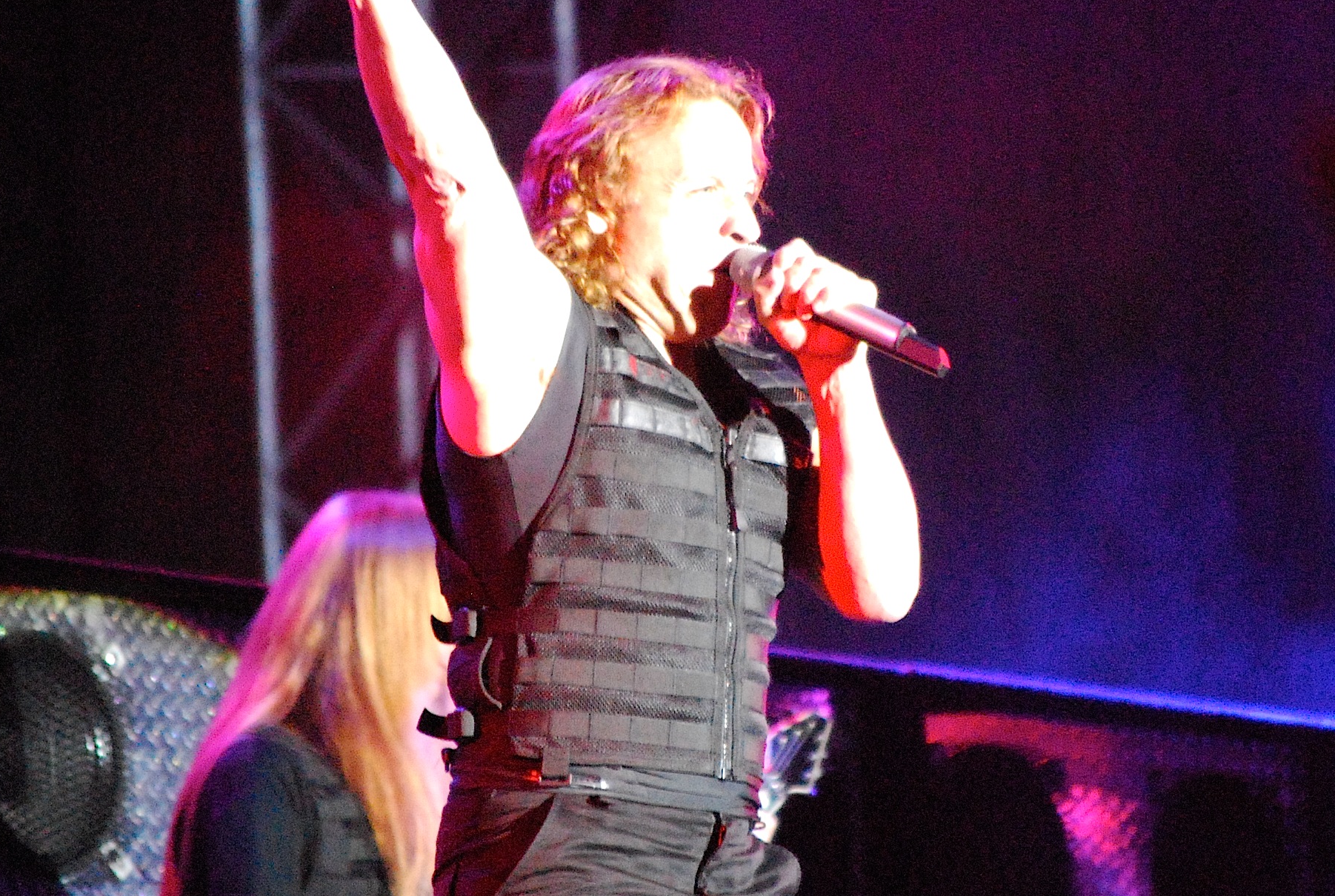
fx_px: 17913
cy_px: 364
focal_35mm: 482
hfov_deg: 4.3
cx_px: 825
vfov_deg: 2.9
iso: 3200
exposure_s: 1/25
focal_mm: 200
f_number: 5.6
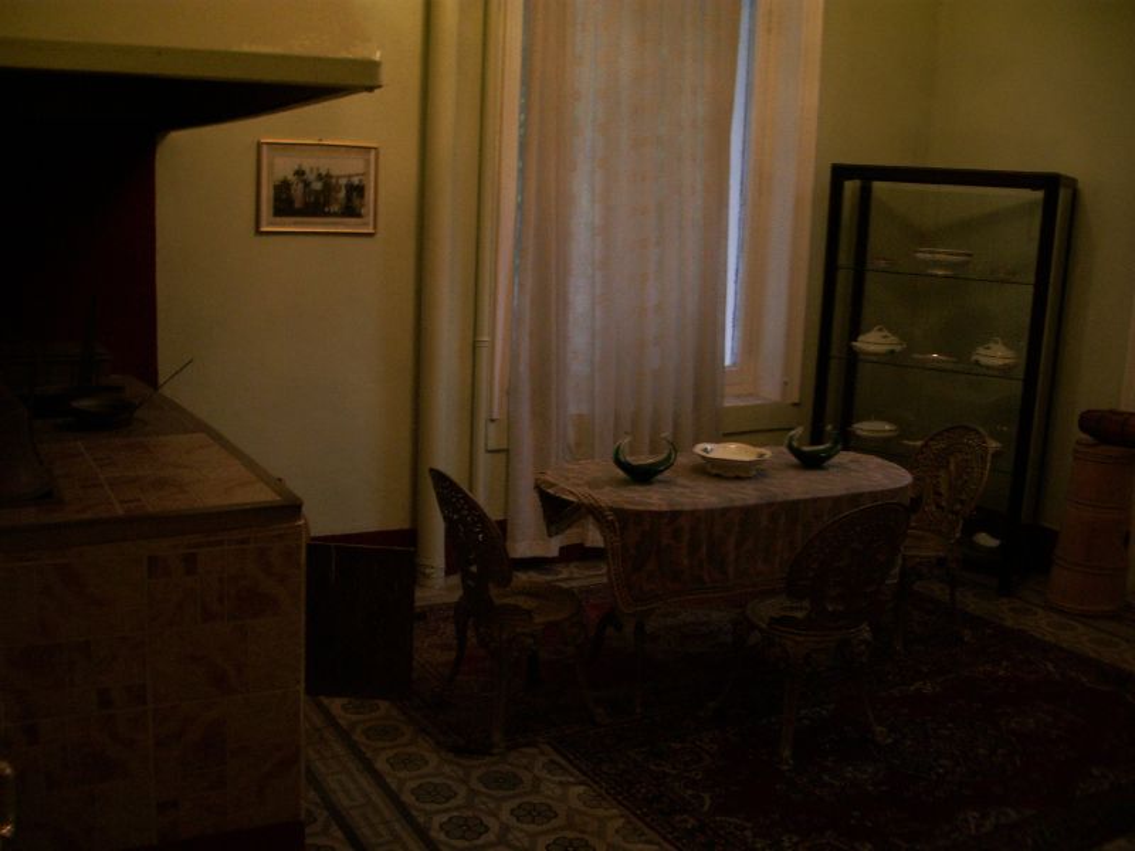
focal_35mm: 35
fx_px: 1148
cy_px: 426
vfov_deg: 40.7
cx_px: 568
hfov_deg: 52.6
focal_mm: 5.8
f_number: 2.6
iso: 200
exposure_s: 1/15
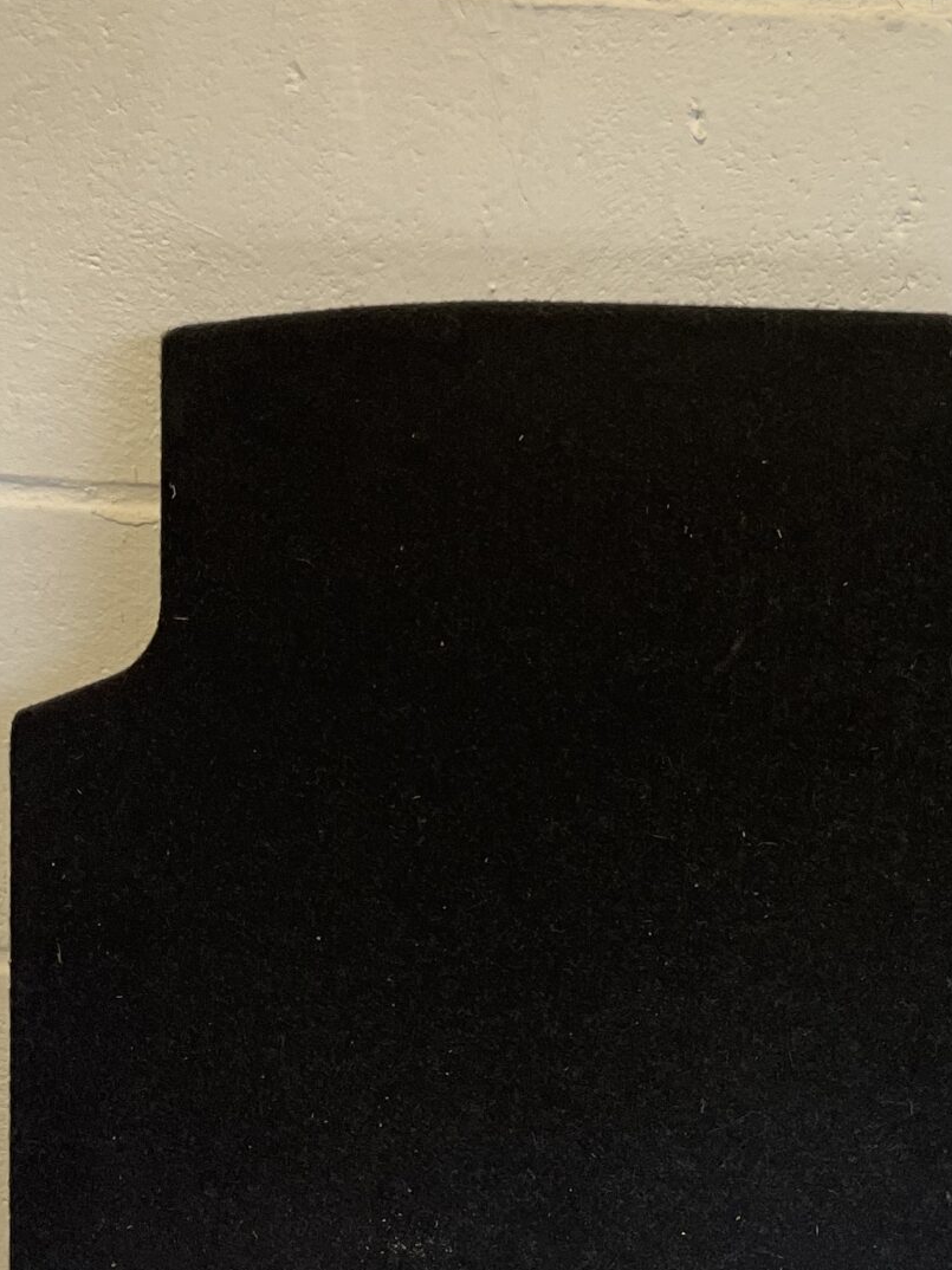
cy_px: 938
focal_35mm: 62
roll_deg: -2.7
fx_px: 2274
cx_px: 1095
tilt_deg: -21.3
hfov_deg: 22.1
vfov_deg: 30.7
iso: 125
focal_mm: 5.1
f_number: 1.6
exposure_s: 1/100
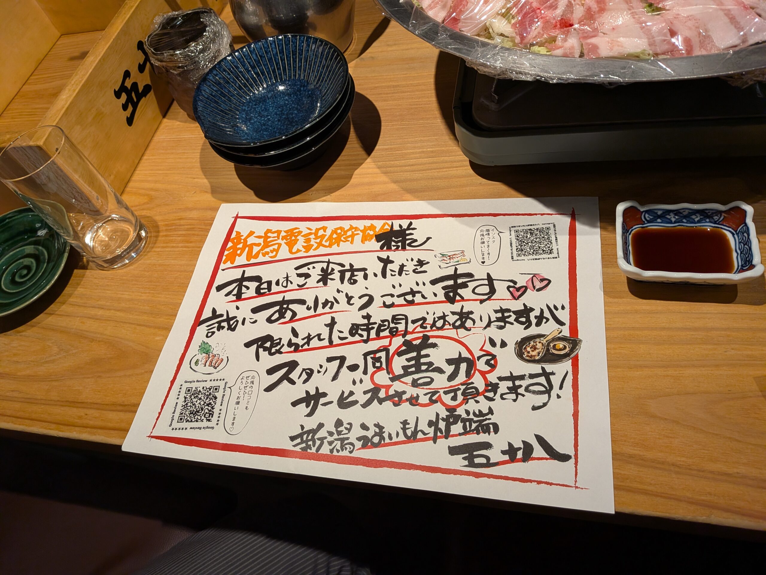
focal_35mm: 24
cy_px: 288
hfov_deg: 71.6
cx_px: 383
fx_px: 531
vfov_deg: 56.8
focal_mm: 4.53
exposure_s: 1/120
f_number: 1.7
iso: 126
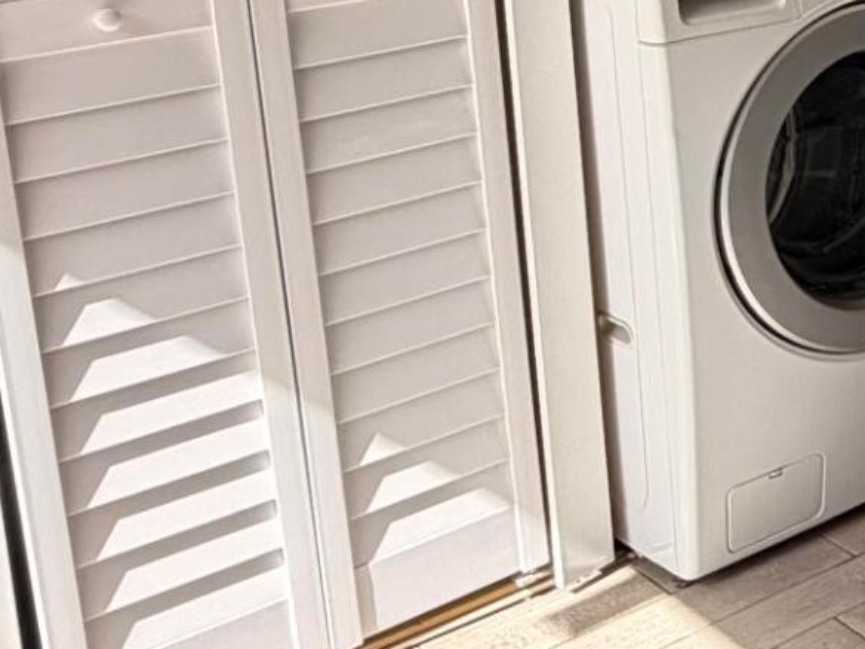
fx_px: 1724
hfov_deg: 23.0
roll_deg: -0.1
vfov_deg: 20.3
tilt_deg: -9.5
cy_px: -64
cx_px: 1283
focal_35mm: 69
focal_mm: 2.22
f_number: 2.2
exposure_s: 1/502
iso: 50
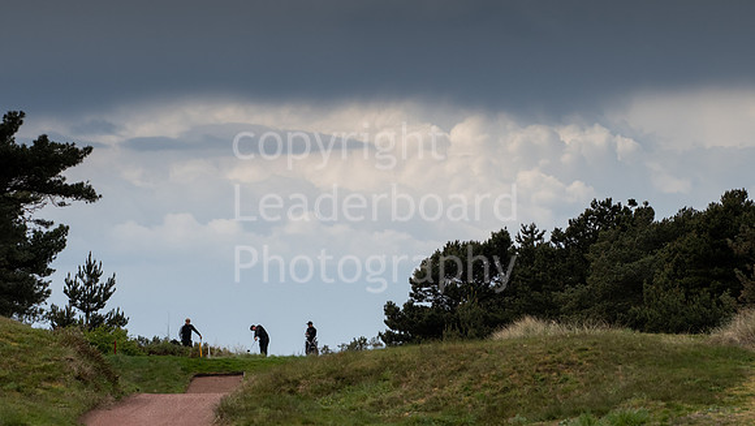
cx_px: 379
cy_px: 188
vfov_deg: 3.8
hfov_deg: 6.7
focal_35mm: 323
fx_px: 6461
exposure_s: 1/3200
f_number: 5.6
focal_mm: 200
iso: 800
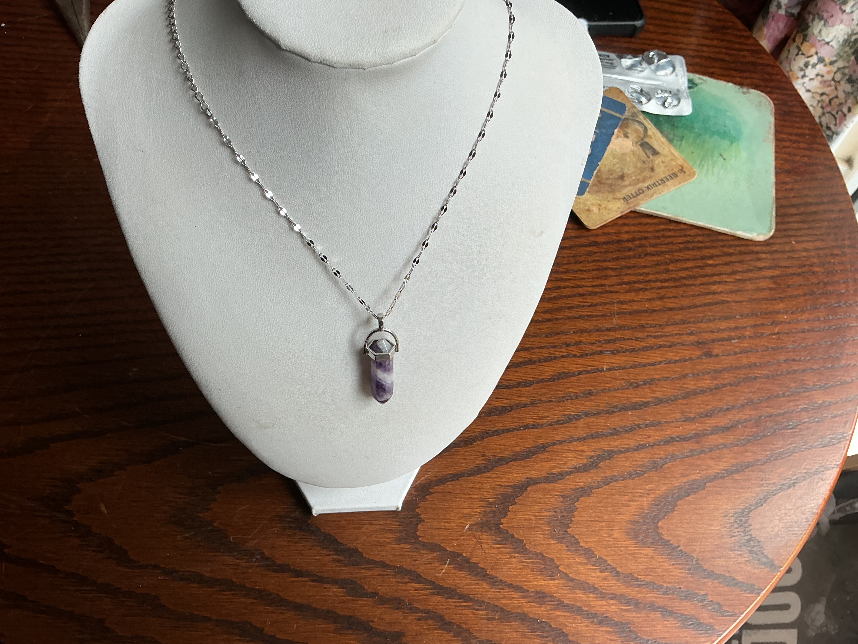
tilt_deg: -61.7
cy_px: 322
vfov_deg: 48.2
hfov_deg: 61.7
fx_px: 719
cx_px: 429
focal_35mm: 29
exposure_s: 1/193
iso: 20
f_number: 1.8
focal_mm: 3
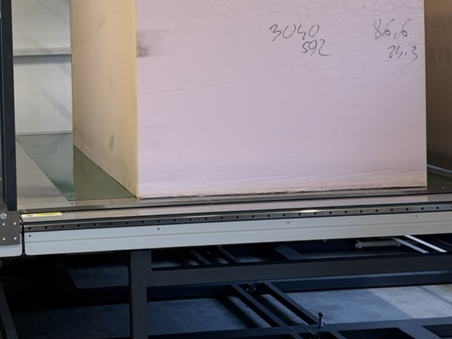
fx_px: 1084
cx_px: 77
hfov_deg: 23.2
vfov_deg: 17.6
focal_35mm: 83
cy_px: 66
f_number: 1.78
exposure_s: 1/100
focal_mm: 6.76
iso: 100
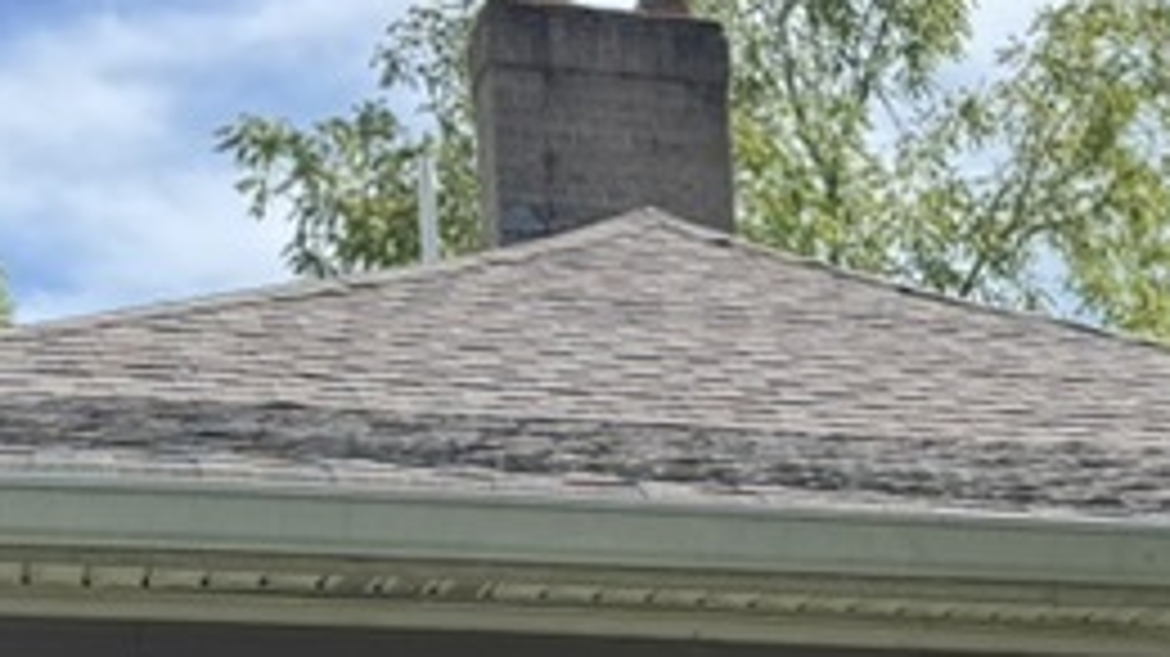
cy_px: 1044
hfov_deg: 19.7
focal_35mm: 103
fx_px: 3194
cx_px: 1341
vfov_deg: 11.2
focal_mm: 6.76
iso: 80
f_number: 1.78
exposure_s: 1/1980
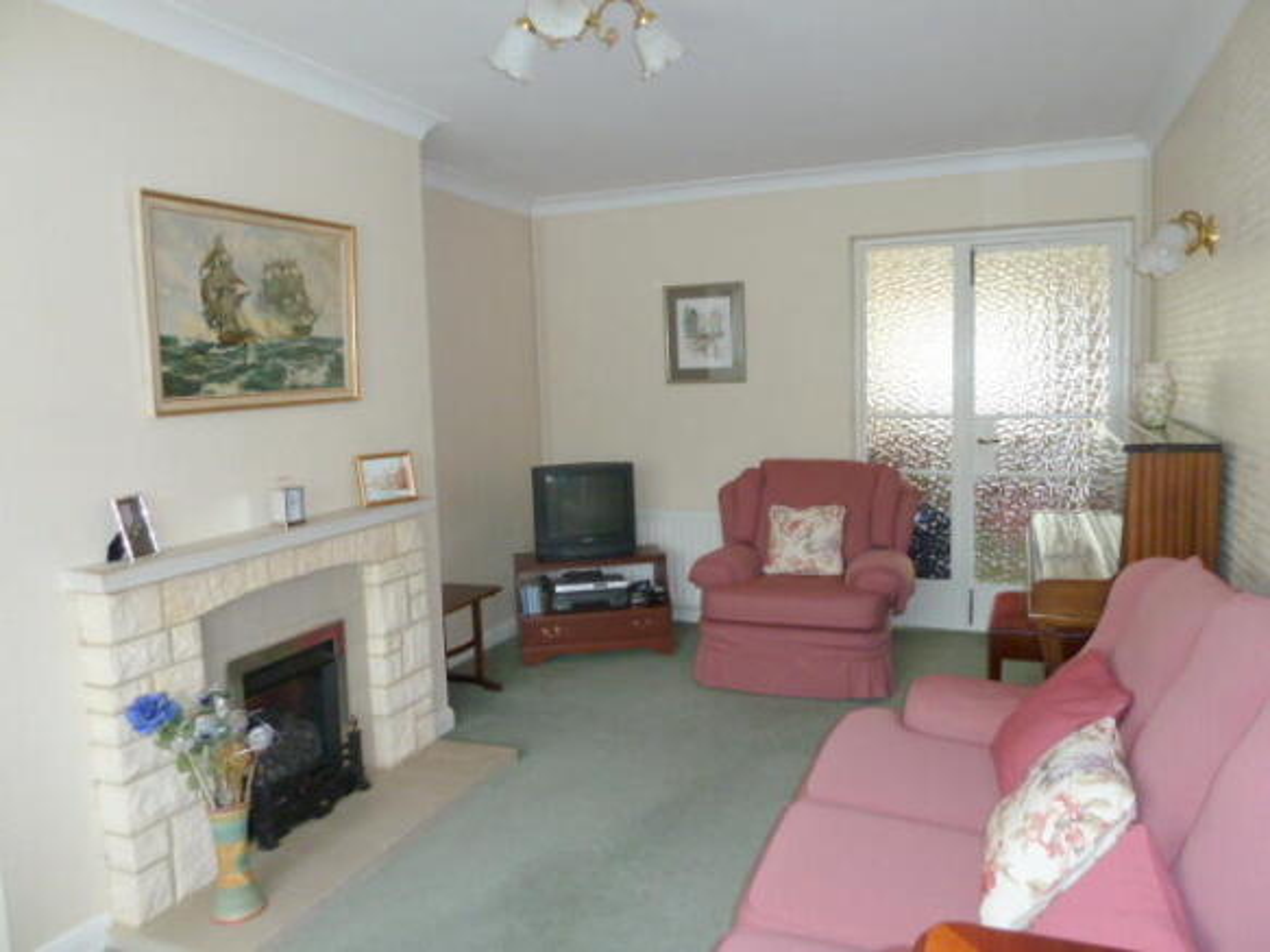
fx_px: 917
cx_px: 635
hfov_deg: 69.4
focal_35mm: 25
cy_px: 476
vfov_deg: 54.9
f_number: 3.3
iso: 200
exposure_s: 1/30
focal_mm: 4.1
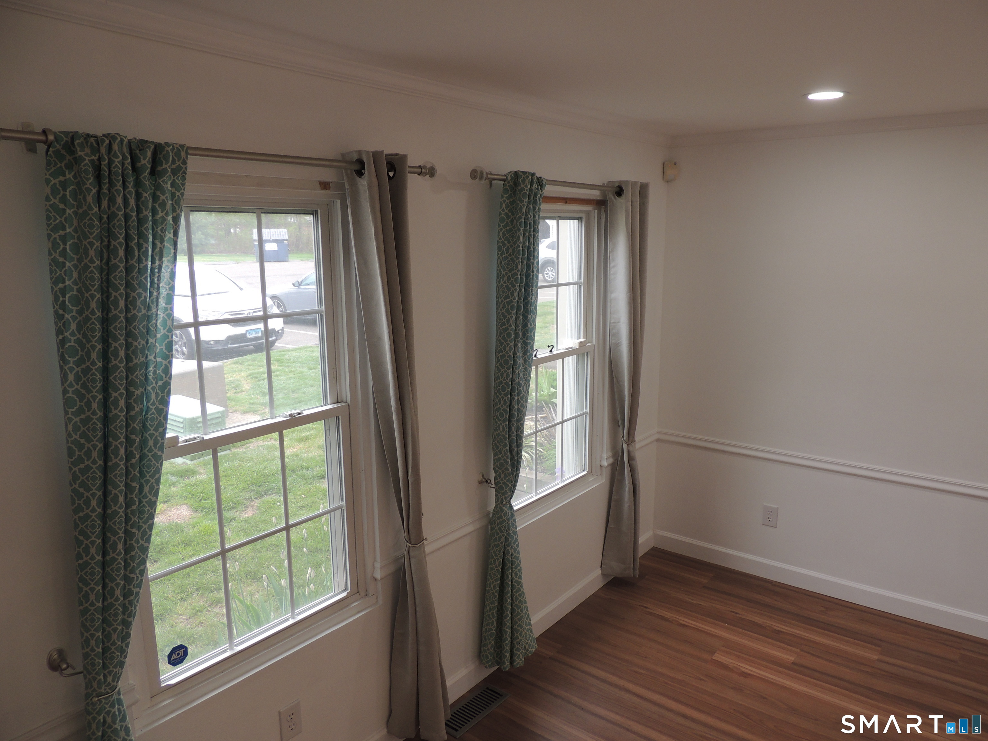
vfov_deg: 56.8
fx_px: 685
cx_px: 494
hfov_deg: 71.6
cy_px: 370
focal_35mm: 24
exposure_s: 1/50
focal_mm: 4.3
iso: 100
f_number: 3
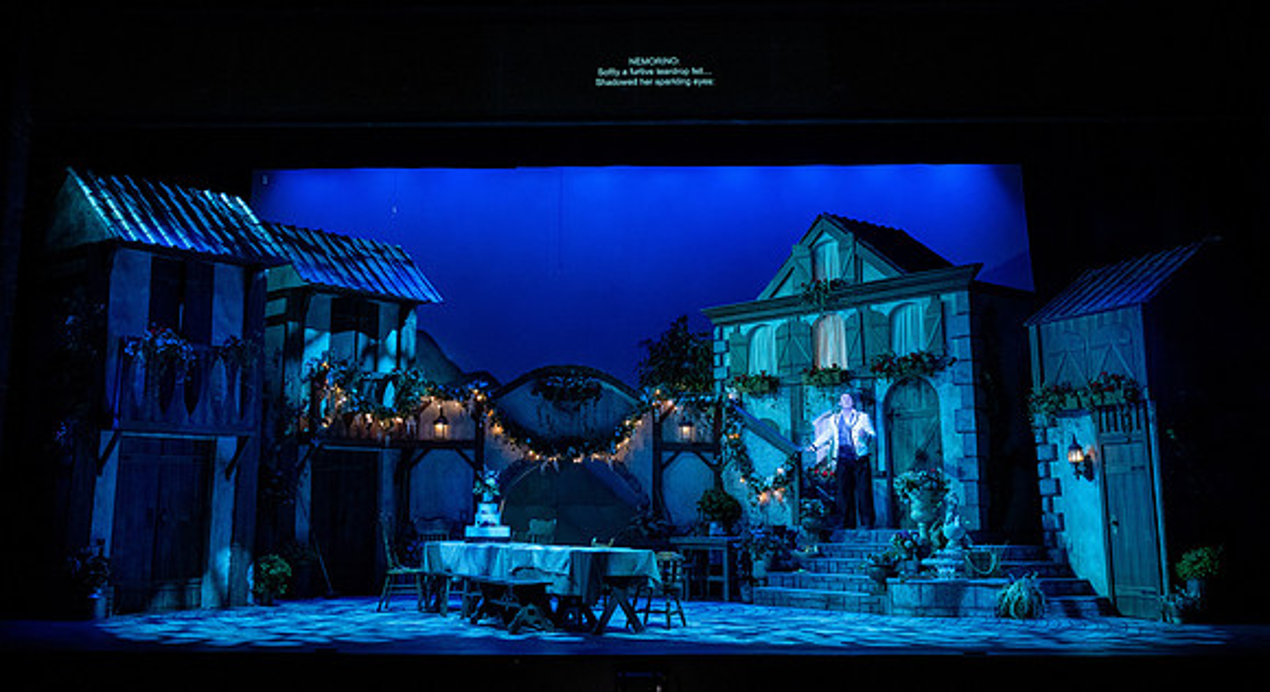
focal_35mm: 38
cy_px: 271
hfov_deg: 52.8
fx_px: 1278
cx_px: 592
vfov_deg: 30.2
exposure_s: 1/160
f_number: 4.5
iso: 1600
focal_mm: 32
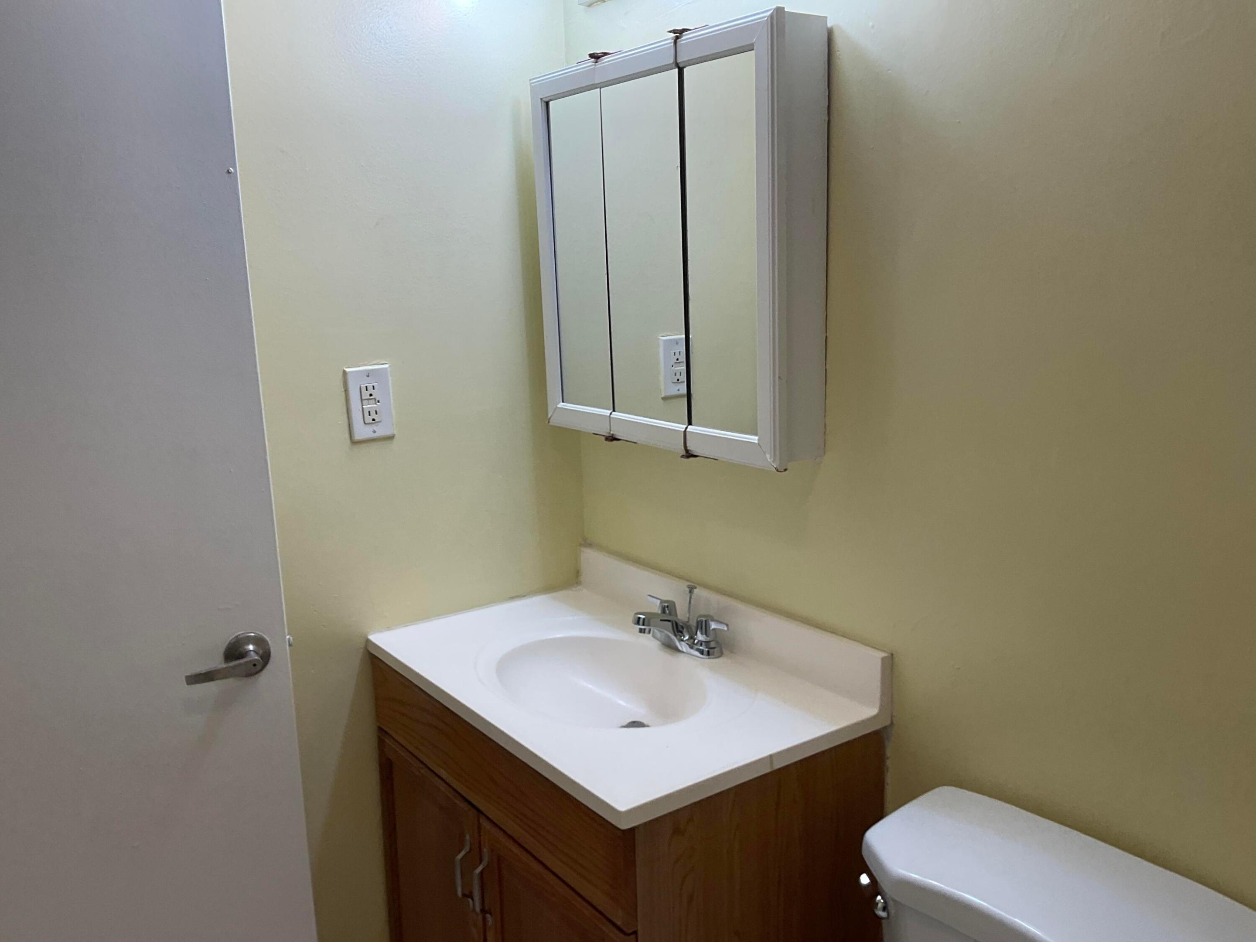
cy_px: 471
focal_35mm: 29
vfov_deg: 48.2
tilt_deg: -9.3
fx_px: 1052
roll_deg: -0.6
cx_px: 628
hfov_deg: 61.7
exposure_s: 1/120
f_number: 1.8
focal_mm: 3
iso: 20
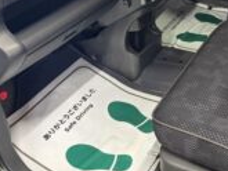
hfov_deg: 32.9
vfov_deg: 25.1
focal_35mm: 55
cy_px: -8
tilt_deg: -25.5
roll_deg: +1.3
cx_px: 210
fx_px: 363
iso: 640
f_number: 1.6
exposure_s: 1/37
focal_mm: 5.96
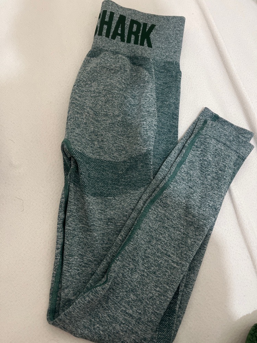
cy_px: 172
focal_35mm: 26
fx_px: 257
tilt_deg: -73.0
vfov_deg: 67.3
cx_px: 128
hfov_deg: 53.1
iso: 400
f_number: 1.6
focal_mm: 5.1
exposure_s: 1/50
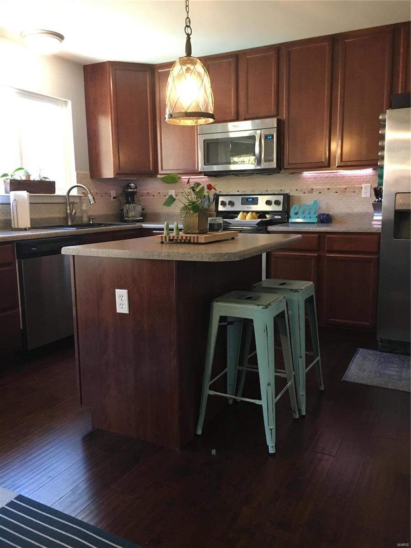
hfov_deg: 48.2
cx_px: 206
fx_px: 459
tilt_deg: -9.1
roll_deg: +2.1
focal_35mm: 29
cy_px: 274
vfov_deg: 61.7
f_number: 2.2
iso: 160
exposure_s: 1/30
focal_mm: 4.15
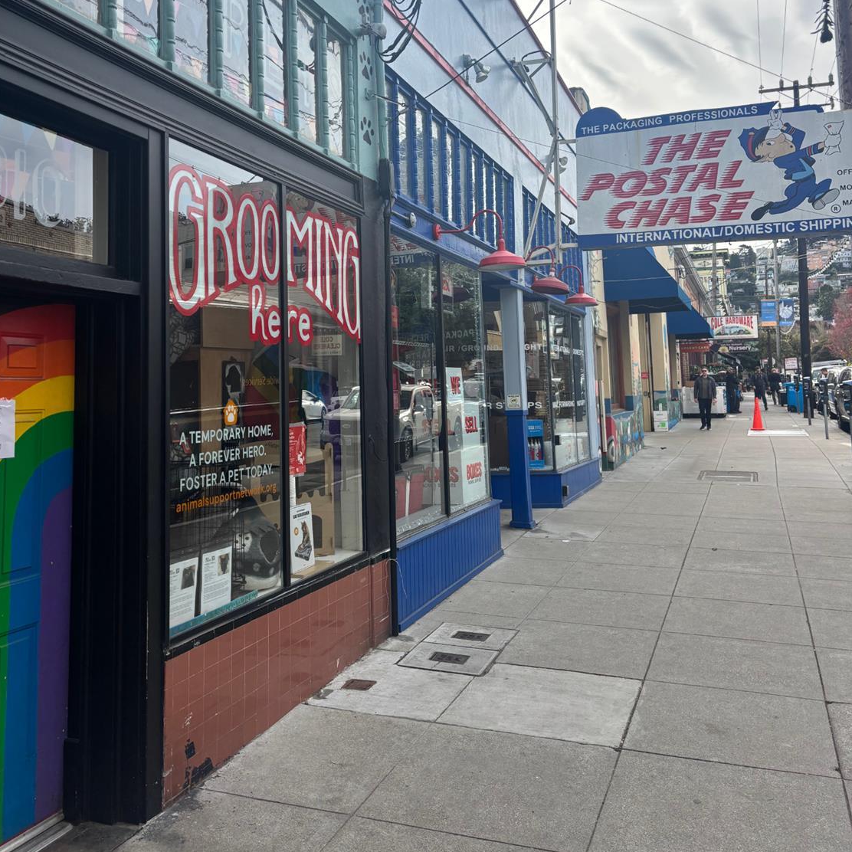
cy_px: 315
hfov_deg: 52.5
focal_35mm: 31
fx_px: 863
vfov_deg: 51.9
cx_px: 426
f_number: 1.6
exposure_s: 1/1642
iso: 50
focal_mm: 5.96
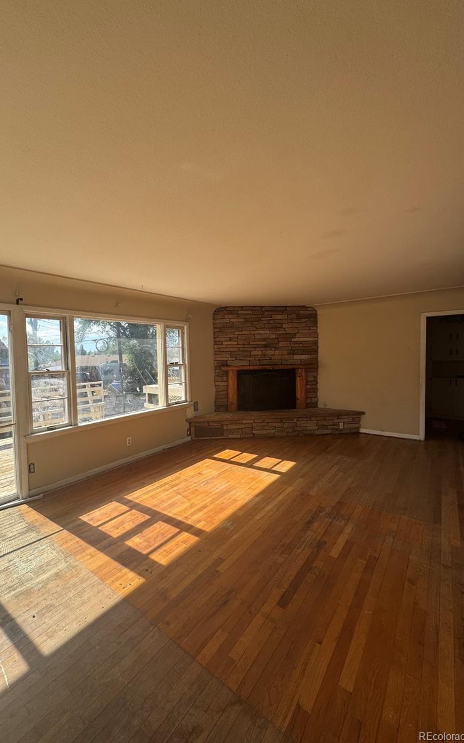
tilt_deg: -1.9
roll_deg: +1.7
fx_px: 303
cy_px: 369
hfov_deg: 74.2
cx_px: 193
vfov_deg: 101.5
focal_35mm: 15
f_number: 2.2
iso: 40
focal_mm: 2.22
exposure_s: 1/482
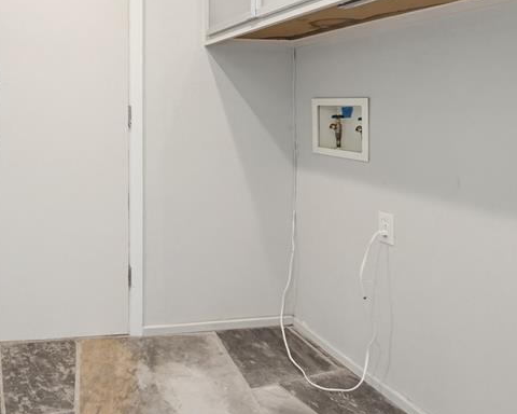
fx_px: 459
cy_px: 121
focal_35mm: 30
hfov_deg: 52.4
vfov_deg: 47.3
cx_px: 61
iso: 200
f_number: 11
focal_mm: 10
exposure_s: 1.3
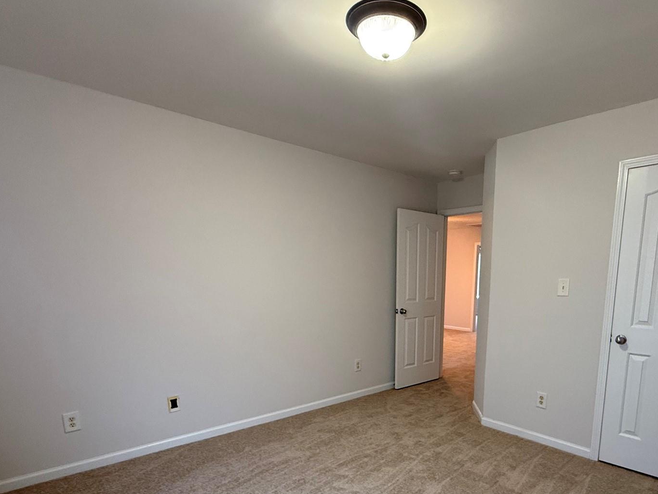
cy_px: 345
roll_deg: -1.7
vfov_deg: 61.3
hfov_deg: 78.0
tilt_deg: -8.8
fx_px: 399
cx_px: 397
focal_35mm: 21
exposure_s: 1/62
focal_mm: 2.22
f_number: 2.2
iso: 400
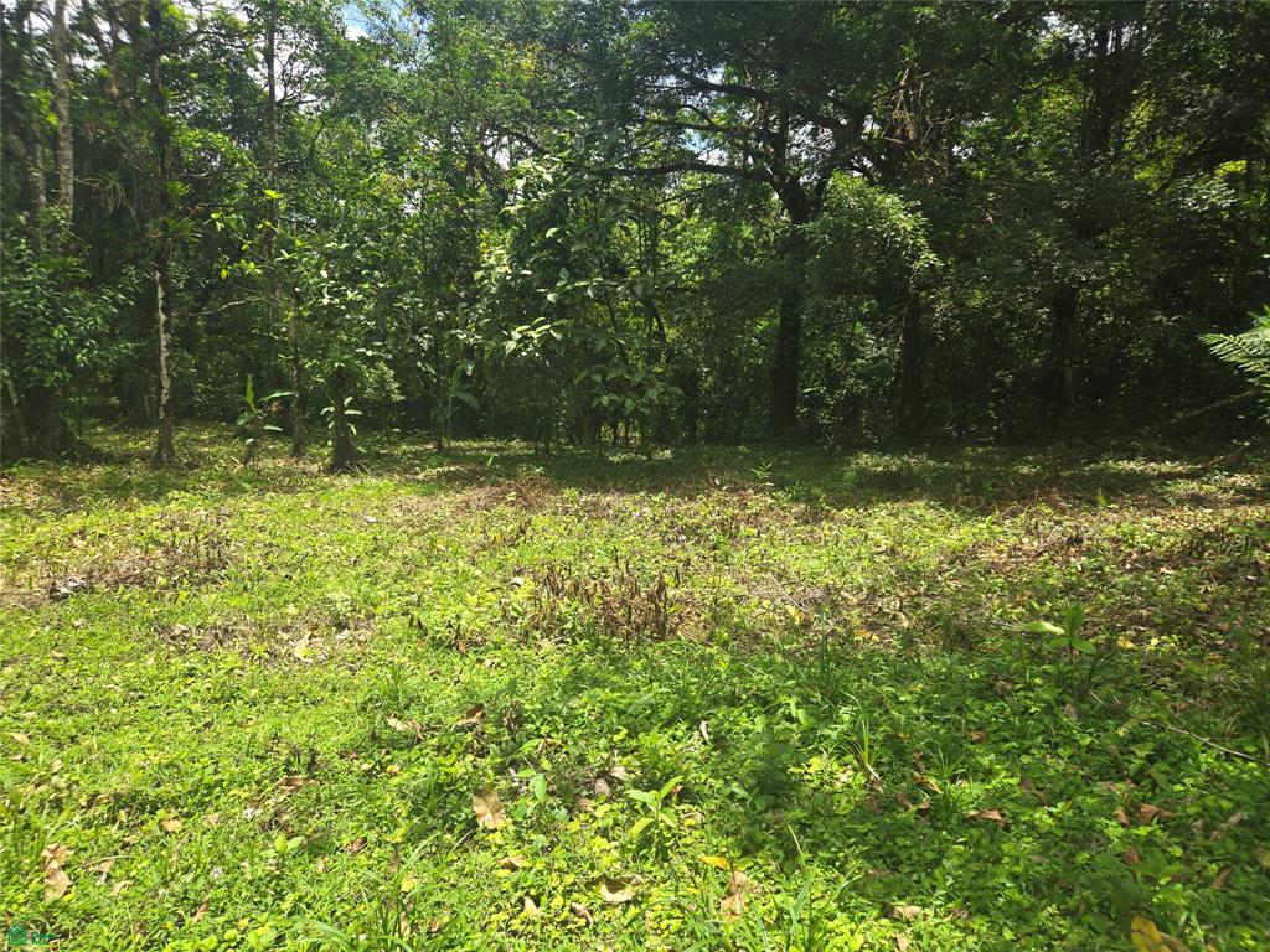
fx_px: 844
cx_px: 635
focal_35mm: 23
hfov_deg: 73.9
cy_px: 476
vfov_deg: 58.9
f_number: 1.8
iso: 25
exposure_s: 1/624
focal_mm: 5.4
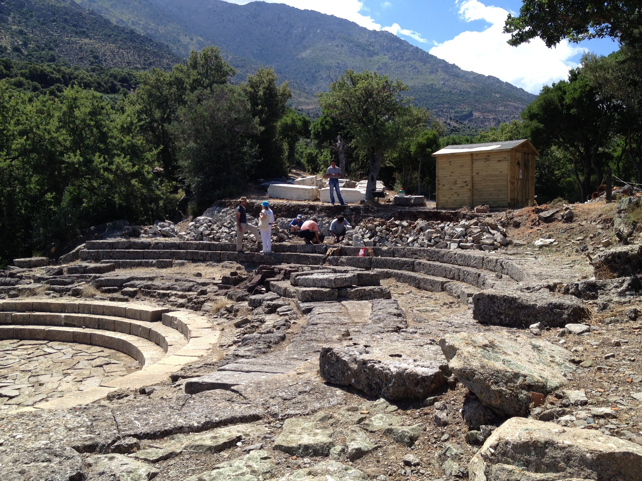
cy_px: 240
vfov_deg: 40.7
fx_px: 649
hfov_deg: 52.6
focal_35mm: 35
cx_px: 321
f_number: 2.4
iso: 50
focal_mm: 4.28
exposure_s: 1/1284
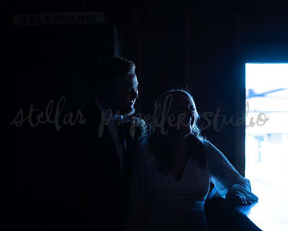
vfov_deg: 16.1
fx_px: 818
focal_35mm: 96
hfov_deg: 20.0
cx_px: 173
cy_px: 116
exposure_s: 1/400
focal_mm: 85
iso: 800
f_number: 3.5
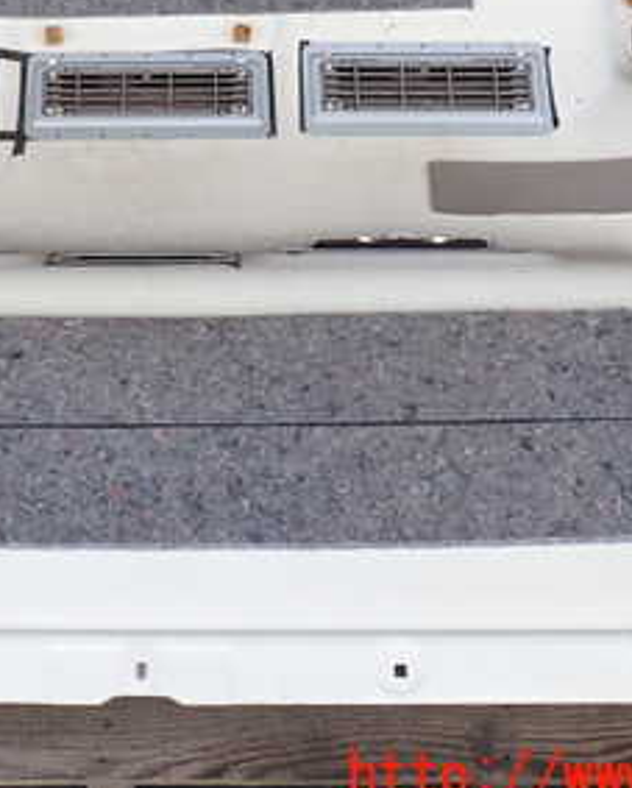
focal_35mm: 62
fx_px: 1447
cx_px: 142
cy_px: 187
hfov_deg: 24.3
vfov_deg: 29.9
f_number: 3.2
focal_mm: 5.4
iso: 100
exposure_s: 1/320
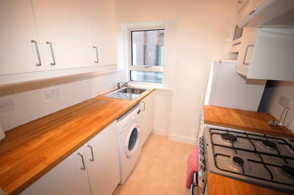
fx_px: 122
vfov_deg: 77.2
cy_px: 98
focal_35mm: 15
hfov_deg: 100.4
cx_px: 147
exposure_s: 1/125
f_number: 5.6
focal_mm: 10
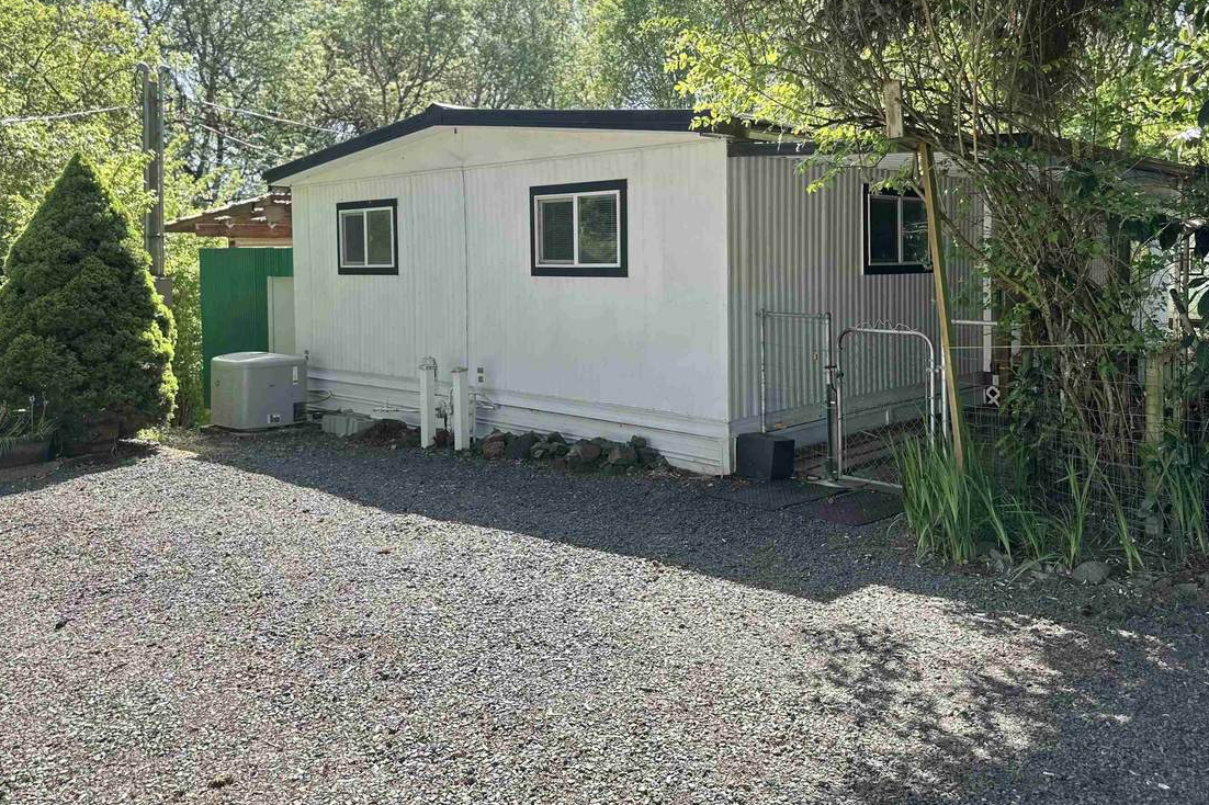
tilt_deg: -2.3
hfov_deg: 63.4
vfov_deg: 44.4
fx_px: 974
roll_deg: +0.1
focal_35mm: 29
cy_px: 283
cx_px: 688
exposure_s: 1/659
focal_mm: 6.86
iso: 80
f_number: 1.78
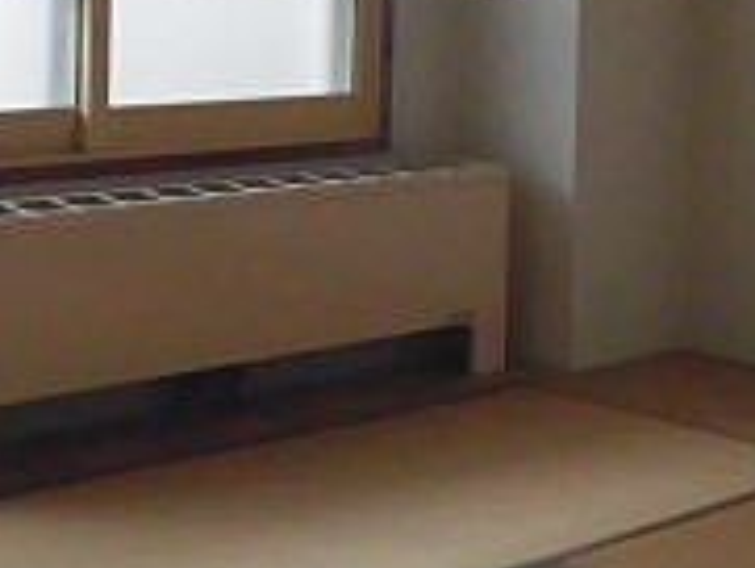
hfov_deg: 22.9
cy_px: -63
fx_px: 1855
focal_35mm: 85
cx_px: 259
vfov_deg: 16.8
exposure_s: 1/250
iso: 800
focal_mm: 4.3
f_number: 3.1
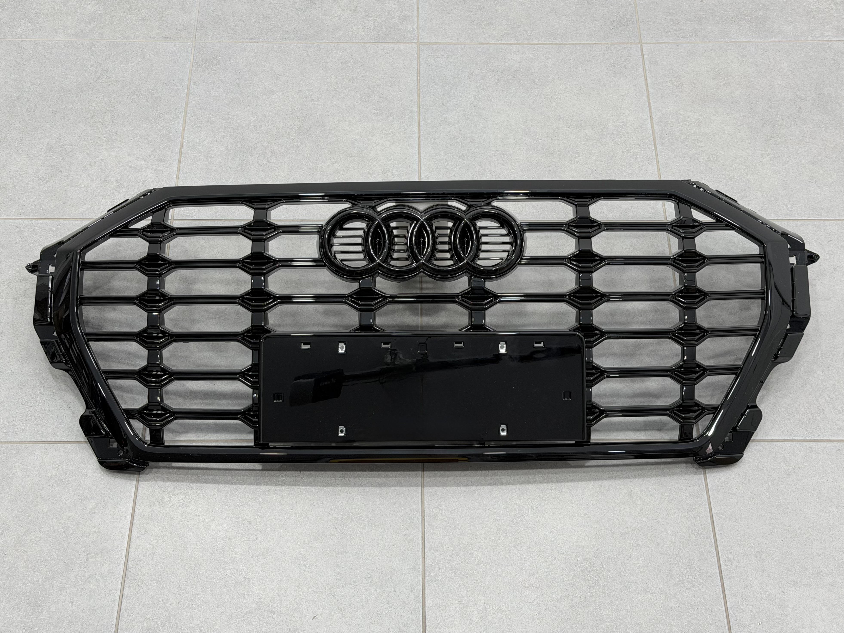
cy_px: 316
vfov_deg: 30.3
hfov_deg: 39.7
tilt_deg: -57.0
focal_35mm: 48
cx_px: 422
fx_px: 1170
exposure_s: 1/168
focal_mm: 6.76
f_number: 1.78
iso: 50
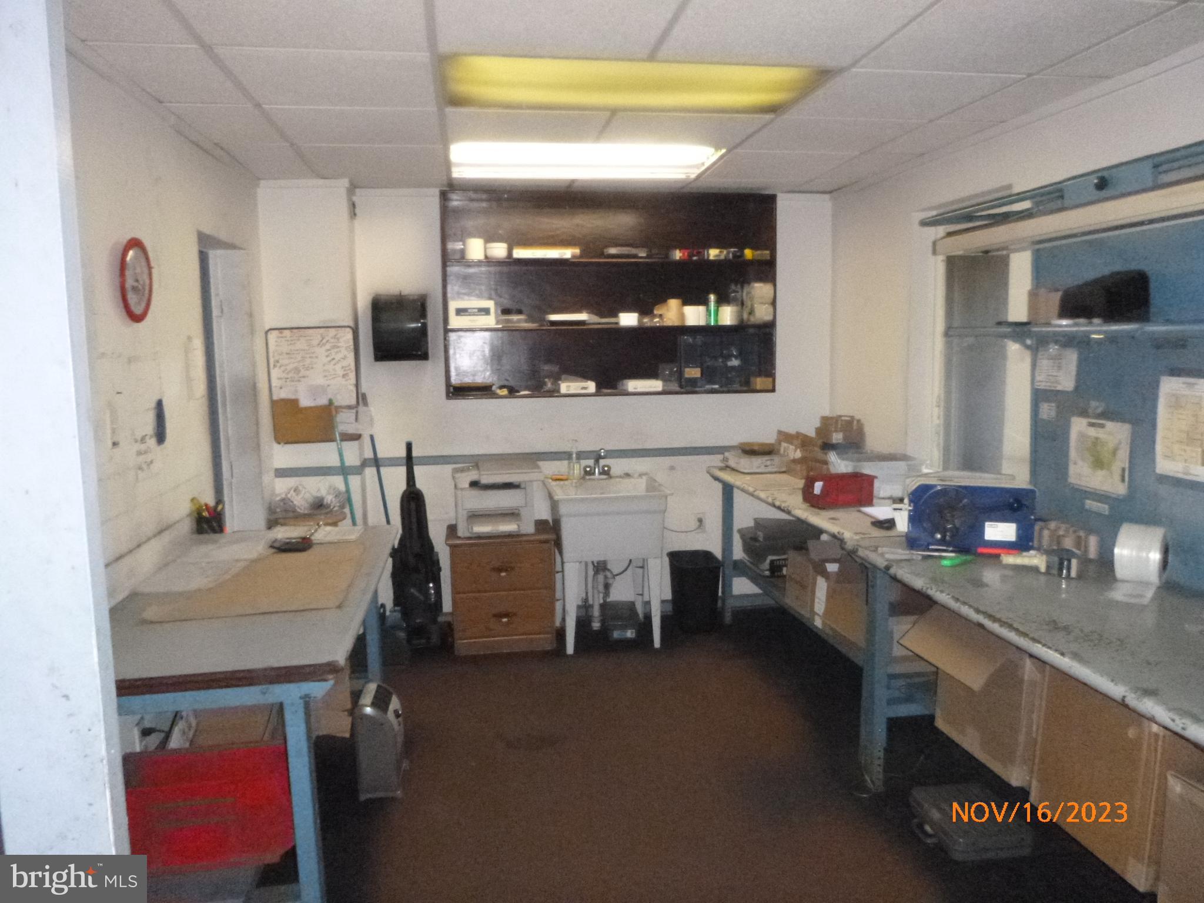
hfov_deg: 69.4
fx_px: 870
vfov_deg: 54.9
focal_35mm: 25
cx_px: 602
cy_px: 452
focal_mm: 4.5
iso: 1000
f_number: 3.9
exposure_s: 1/60
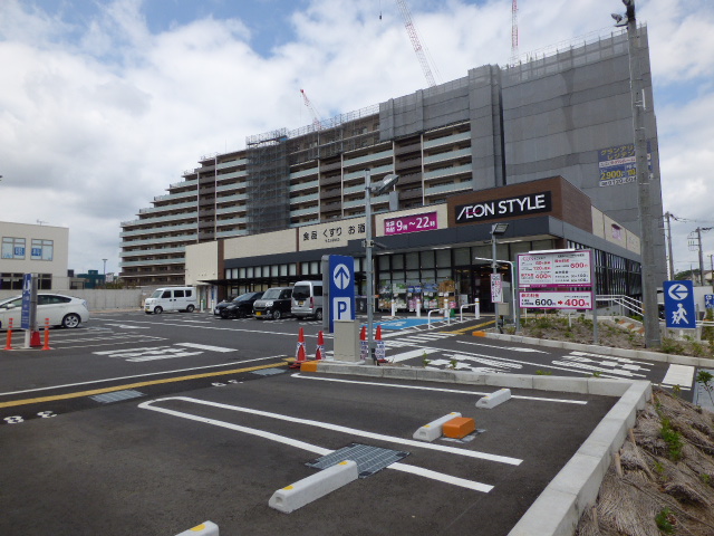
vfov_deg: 66.0
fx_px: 413
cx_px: 357
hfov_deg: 81.7
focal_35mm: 20
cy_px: 268
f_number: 2.8
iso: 100
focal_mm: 3.58
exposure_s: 1/2000
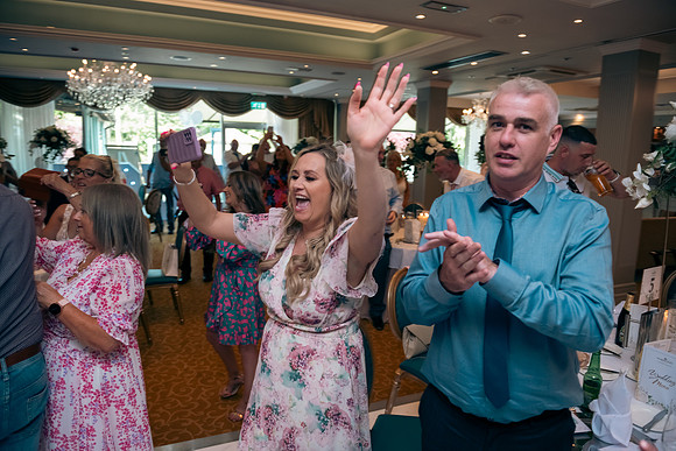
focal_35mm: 24
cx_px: 338
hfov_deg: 73.7
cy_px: 226
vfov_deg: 53.2
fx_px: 451
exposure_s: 1/160
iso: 640
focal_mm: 24
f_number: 3.5
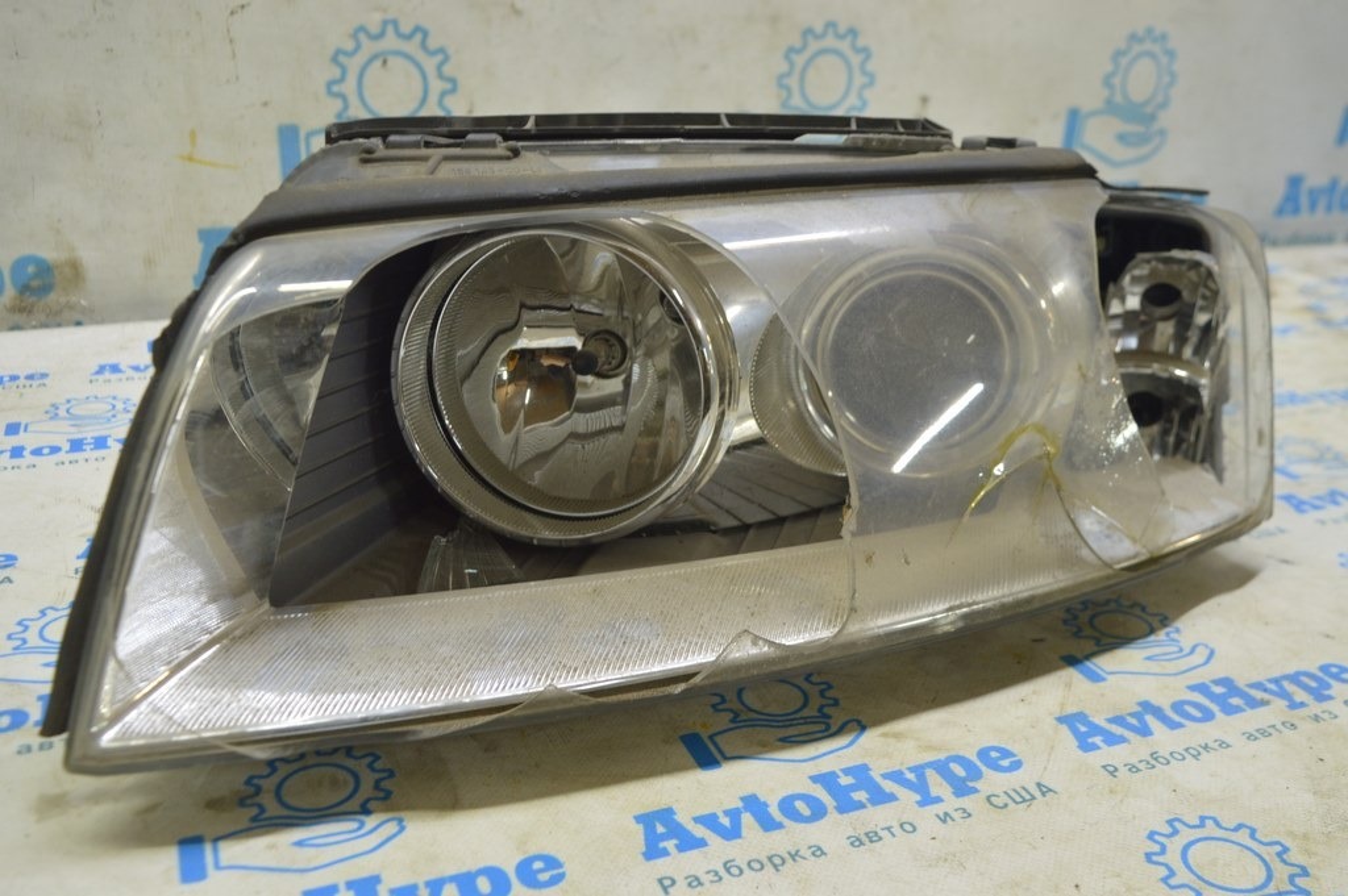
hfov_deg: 55.1
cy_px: 448
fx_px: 1291
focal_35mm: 34
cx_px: 674
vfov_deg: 38.3
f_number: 5.6
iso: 400
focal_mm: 23
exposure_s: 1/20
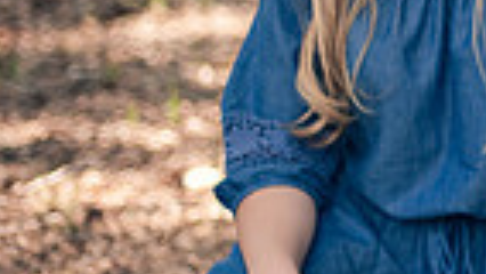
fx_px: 2759
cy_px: -45
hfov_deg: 9.7
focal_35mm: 214
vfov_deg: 5.7
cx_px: 770
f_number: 1.8
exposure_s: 1/640
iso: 200
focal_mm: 50
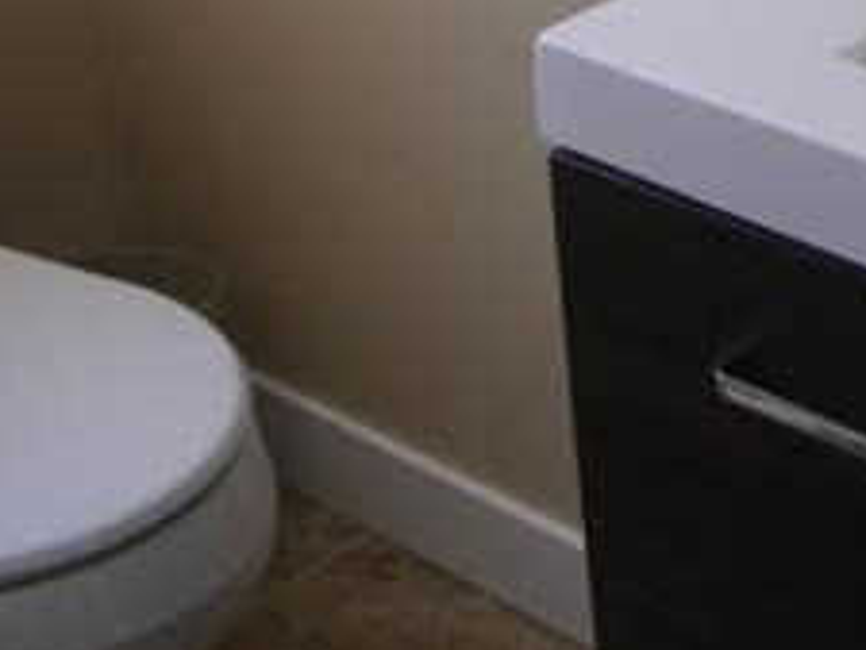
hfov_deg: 17.4
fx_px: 2703
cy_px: -250
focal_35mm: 108
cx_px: 1008
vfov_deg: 13.1
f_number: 3.3
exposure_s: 1/50
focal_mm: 6.3
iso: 125
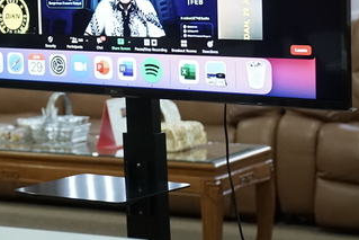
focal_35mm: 140
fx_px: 1397
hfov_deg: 14.0
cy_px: 76
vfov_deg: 9.8
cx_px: -122
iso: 2000
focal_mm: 47
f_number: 2.8
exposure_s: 1/100
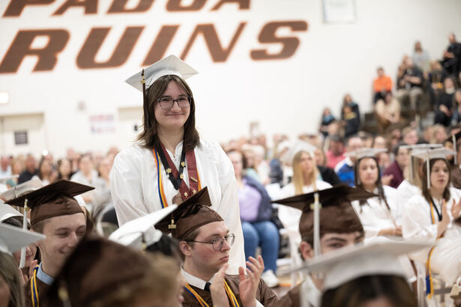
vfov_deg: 15.5
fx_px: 1127
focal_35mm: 88
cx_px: 230
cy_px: 154
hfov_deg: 23.1
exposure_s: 1/100
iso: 1600
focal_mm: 88
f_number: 2.8
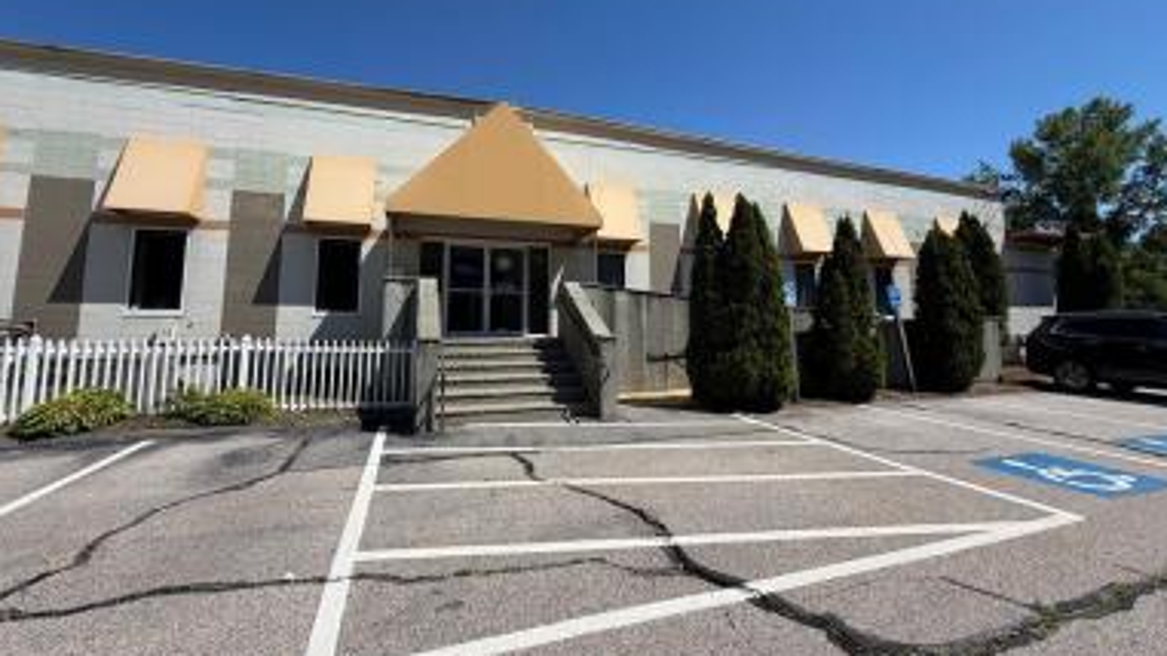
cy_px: 273
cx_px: 582
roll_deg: -0.3
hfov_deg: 99.4
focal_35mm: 16
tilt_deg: +7.1
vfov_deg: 66.6
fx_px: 495
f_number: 2.2
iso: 20
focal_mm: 2.22
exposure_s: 1/1050
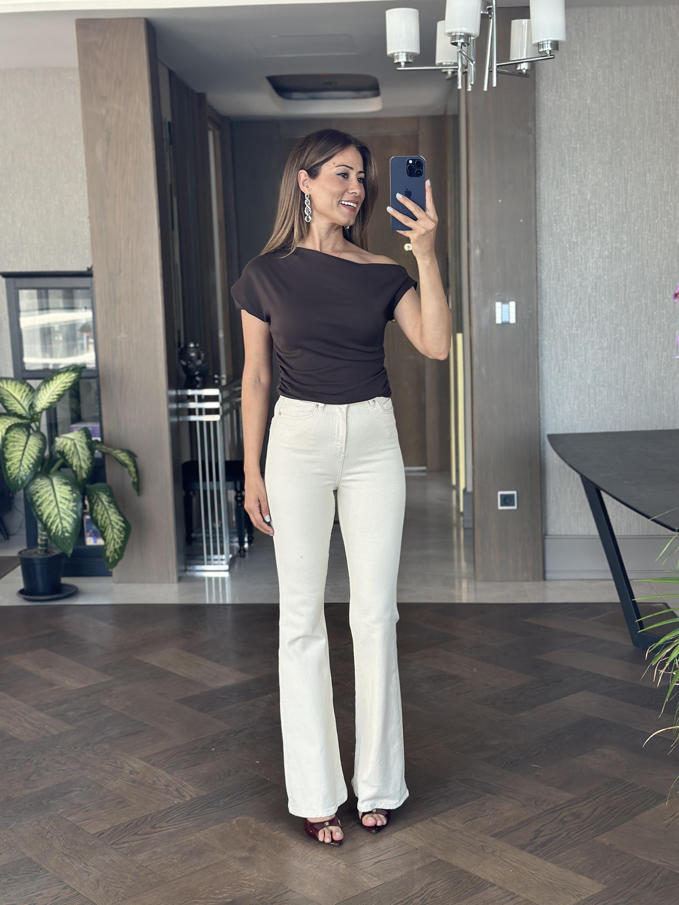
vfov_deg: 39.7
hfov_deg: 30.3
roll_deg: +0.6
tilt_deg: -16.0
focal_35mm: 48
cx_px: 340
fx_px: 1255
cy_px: 452
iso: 125
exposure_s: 1/102
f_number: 1.78
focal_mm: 6.86
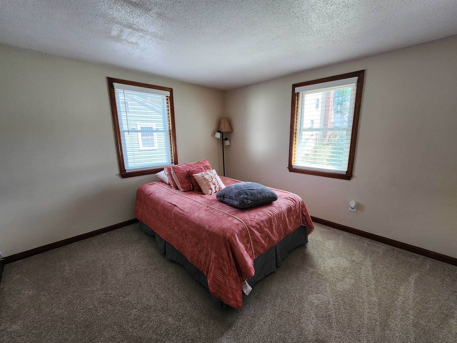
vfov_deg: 89.9
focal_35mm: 13
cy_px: 172
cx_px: 228
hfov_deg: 106.2
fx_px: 172
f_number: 2.2
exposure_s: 1/60
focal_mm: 2.2
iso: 125
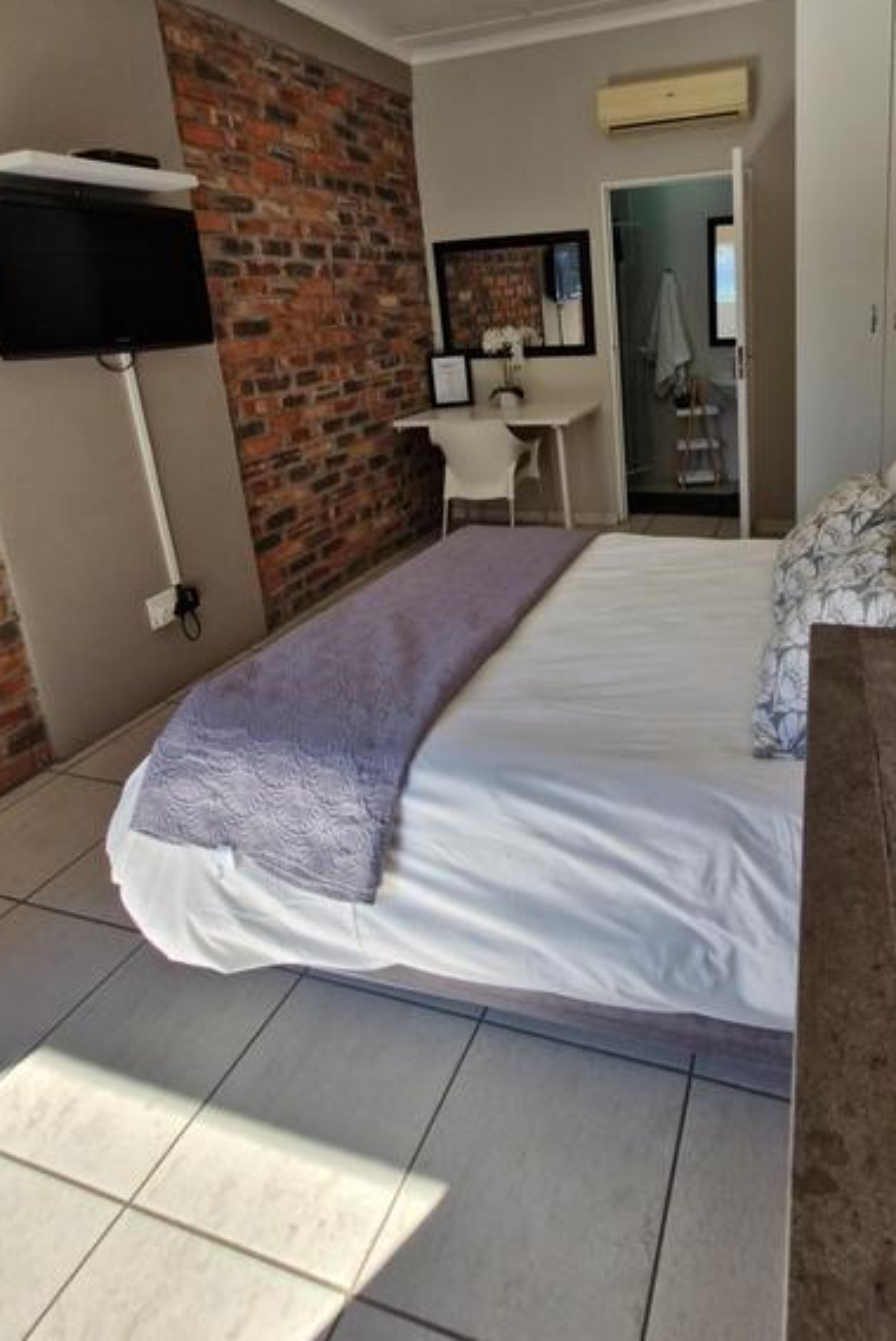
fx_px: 708
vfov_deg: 84.1
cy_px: 455
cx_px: 611
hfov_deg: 62.7
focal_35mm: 19
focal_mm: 1.74
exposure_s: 1/216
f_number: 2.2
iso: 50
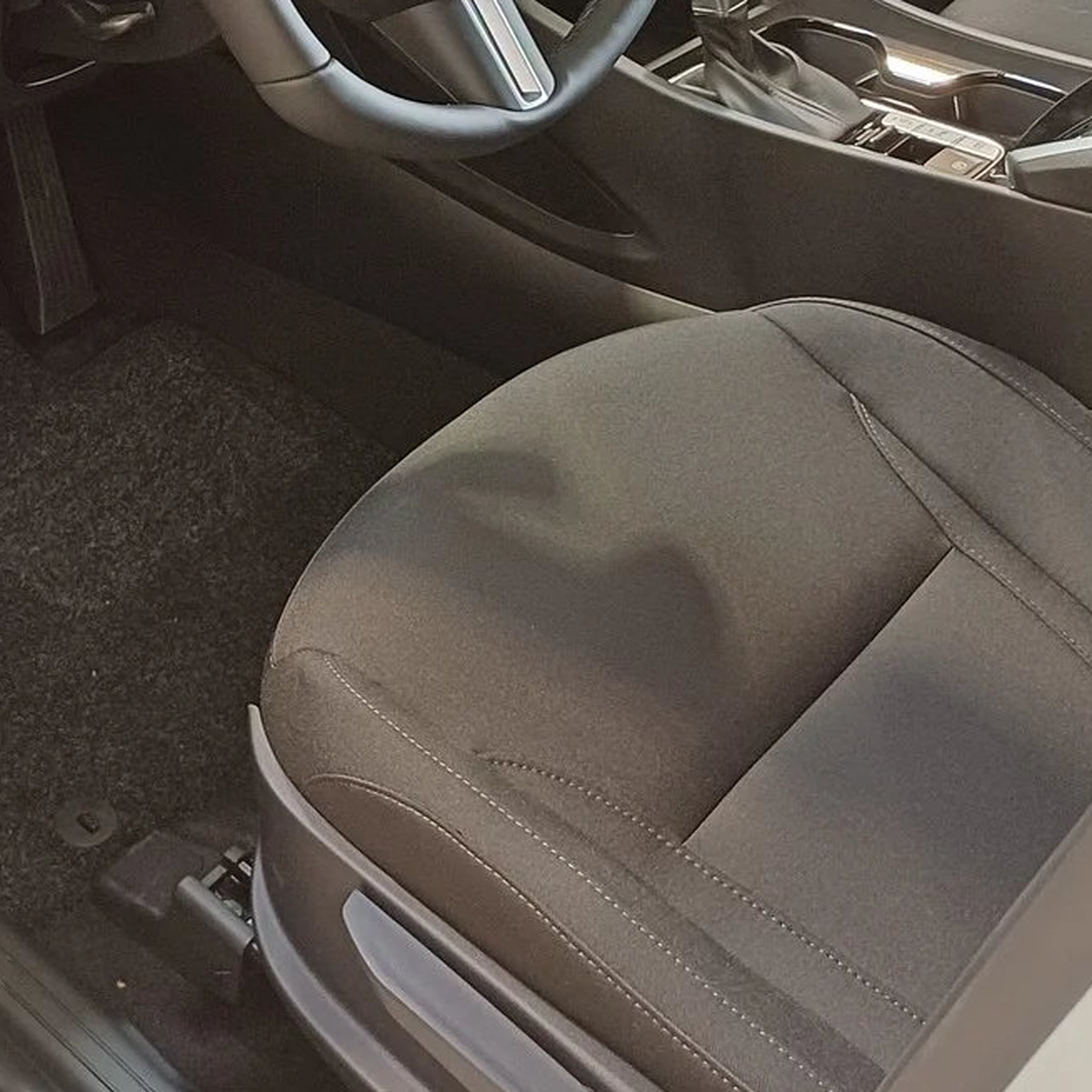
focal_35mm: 54
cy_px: 202
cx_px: 178
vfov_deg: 30.8
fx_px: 1927
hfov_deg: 30.7
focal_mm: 4.65
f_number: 1.8
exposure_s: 1/25
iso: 400
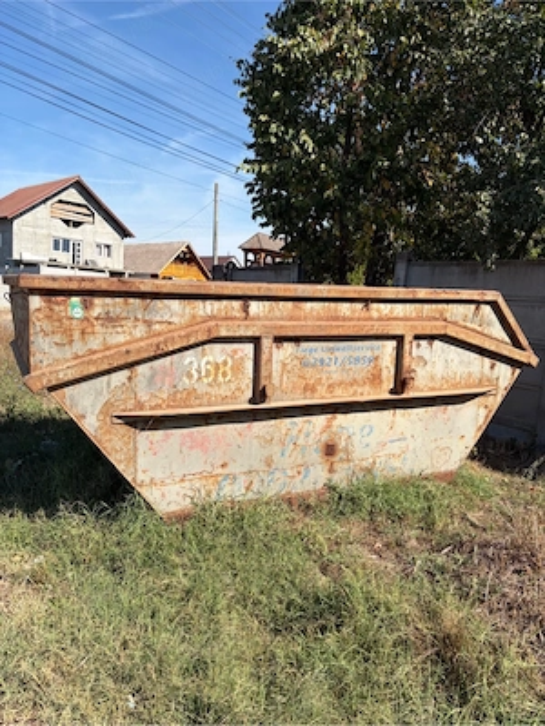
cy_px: 363
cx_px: 272
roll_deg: -3.1
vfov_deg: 67.3
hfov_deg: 53.1
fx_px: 546
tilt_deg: -5.9
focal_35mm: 26
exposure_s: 1/2865
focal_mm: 5.96
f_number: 1.6
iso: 50
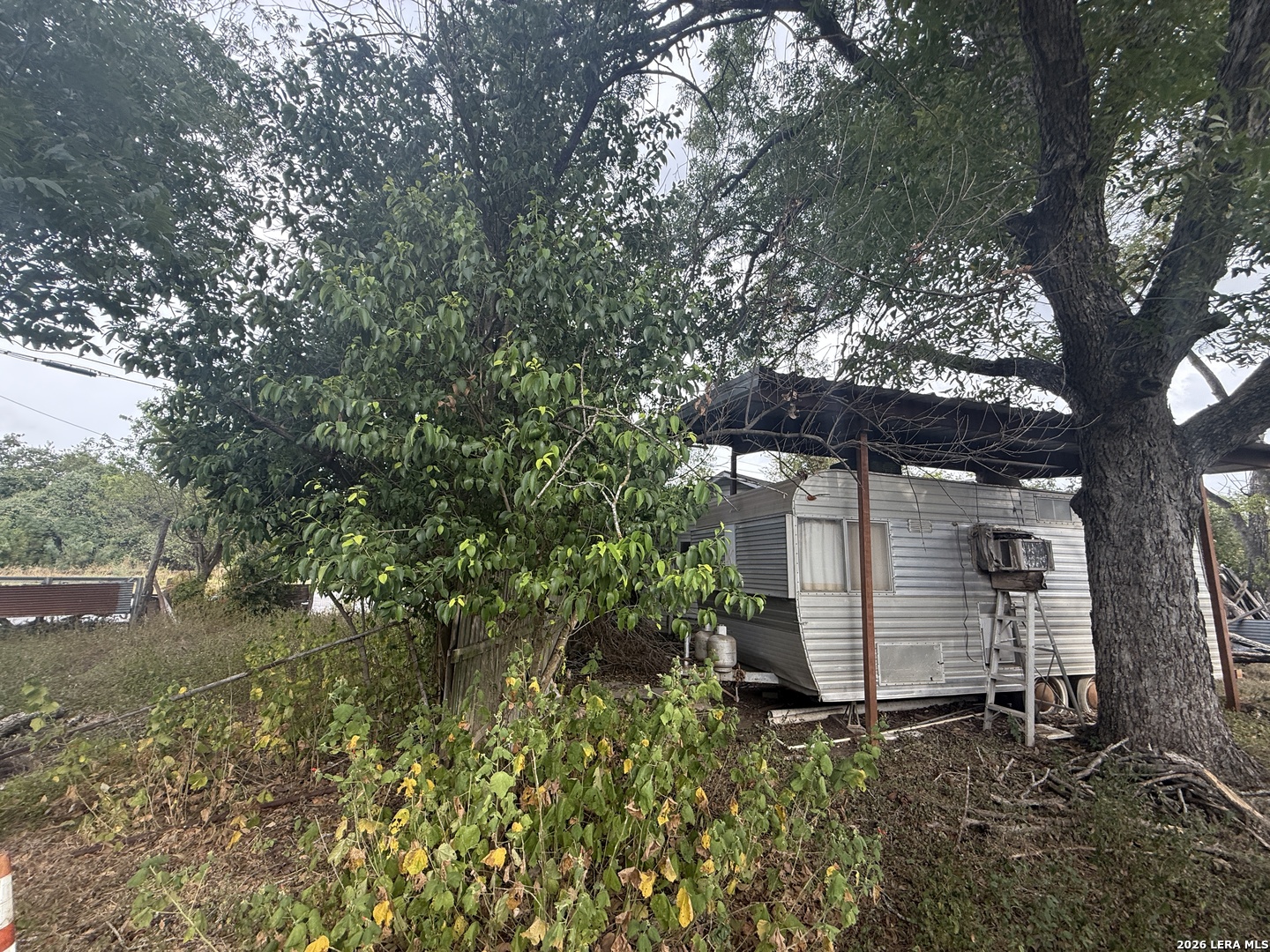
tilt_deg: +9.9
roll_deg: -2.2
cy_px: 476
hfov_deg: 102.1
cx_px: 635
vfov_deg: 85.7
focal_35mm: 14
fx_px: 514
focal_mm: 2.22
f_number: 2.2
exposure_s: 1/236
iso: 64
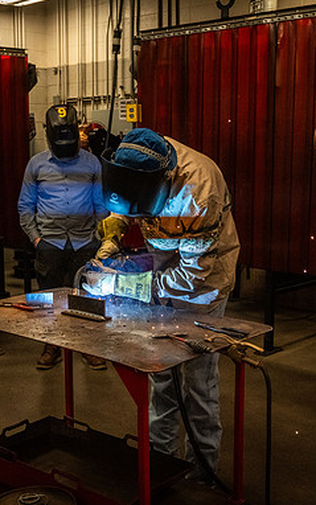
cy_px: 271
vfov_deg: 37.5
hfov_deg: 23.8
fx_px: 744
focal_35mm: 54
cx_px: 92
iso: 3200
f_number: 4
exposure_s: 1/1250
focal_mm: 32.5
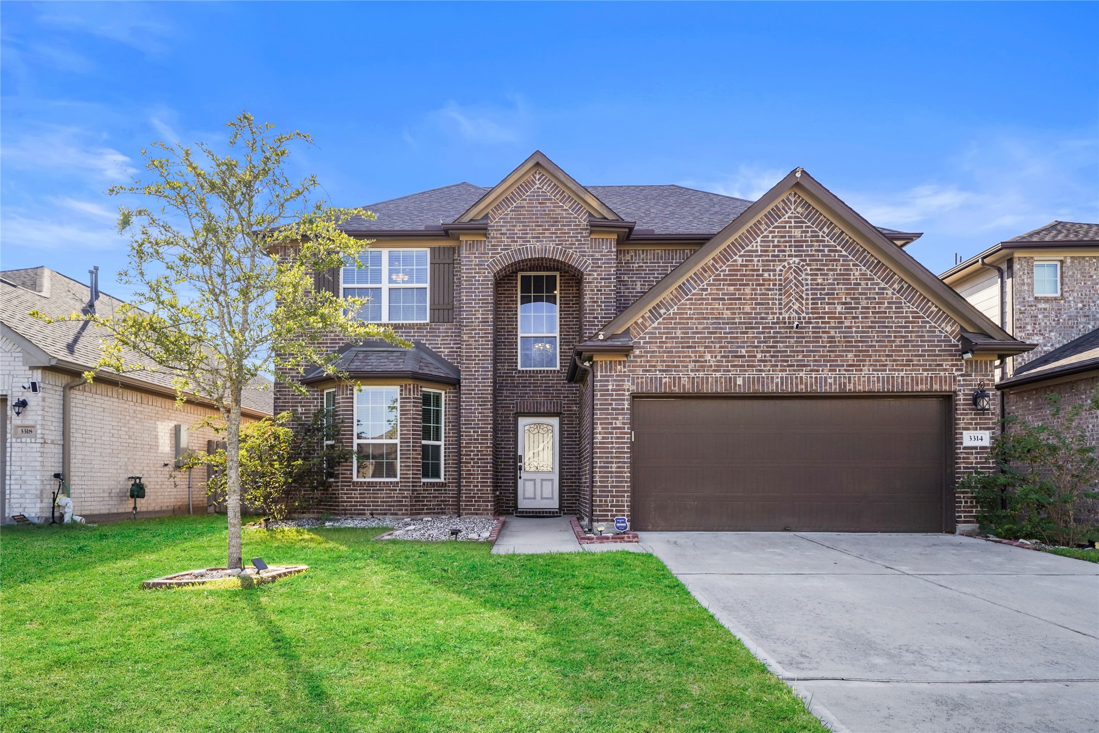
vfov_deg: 73.8
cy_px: 366
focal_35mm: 16
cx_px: 550
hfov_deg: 96.7
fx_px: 488
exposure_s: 1/160
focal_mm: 16
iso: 100
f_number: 8
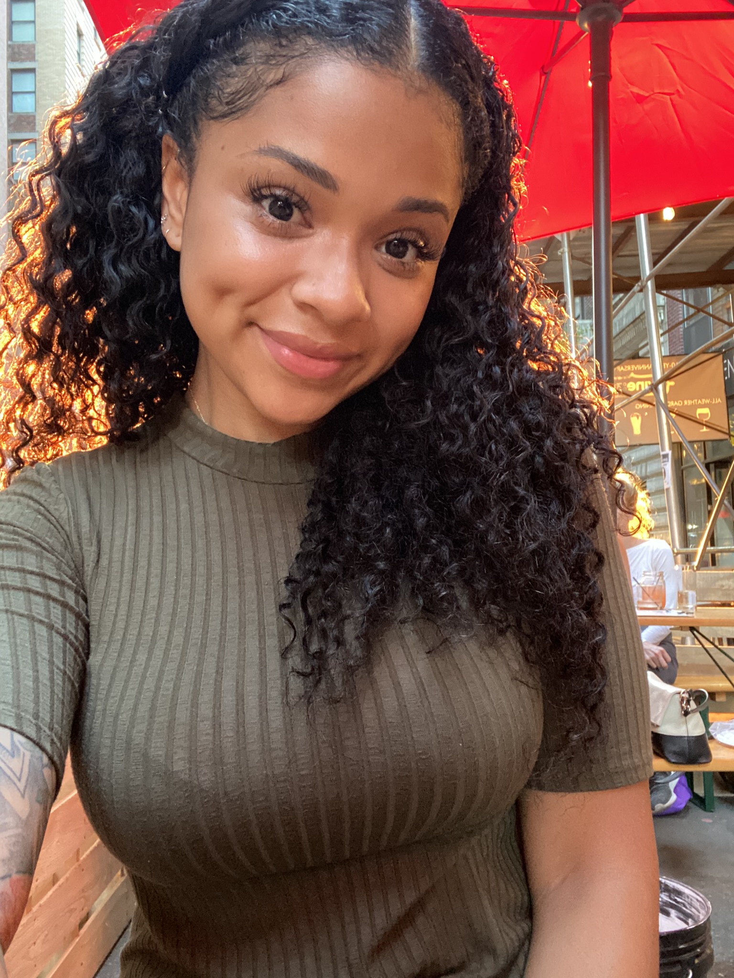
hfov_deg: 46.8
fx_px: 848
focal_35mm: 30
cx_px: 367
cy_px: 489
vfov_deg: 60.0
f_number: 2.2
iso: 640
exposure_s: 1/24
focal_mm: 2.71
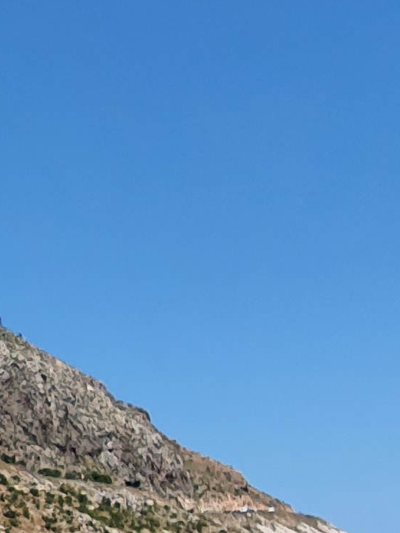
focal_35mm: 81
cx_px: -592
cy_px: 469
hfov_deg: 13.1
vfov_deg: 23.5
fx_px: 1248
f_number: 2.2
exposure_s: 1/1284
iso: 50
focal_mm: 1.8
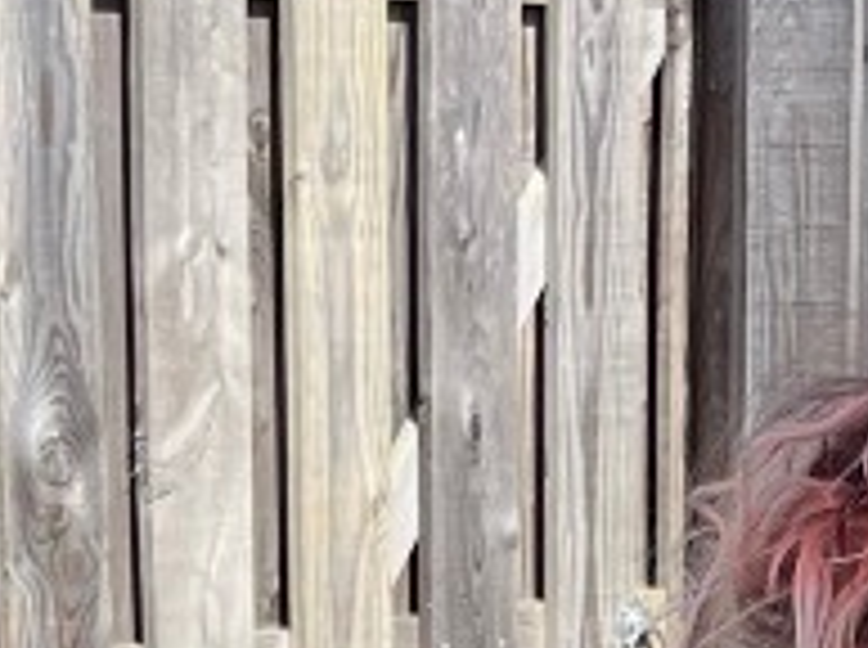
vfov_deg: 10.3
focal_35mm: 135
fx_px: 3379
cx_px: 666
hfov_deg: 14.6
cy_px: 1188
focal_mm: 5.1
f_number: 1.6
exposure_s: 1/2024
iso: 50
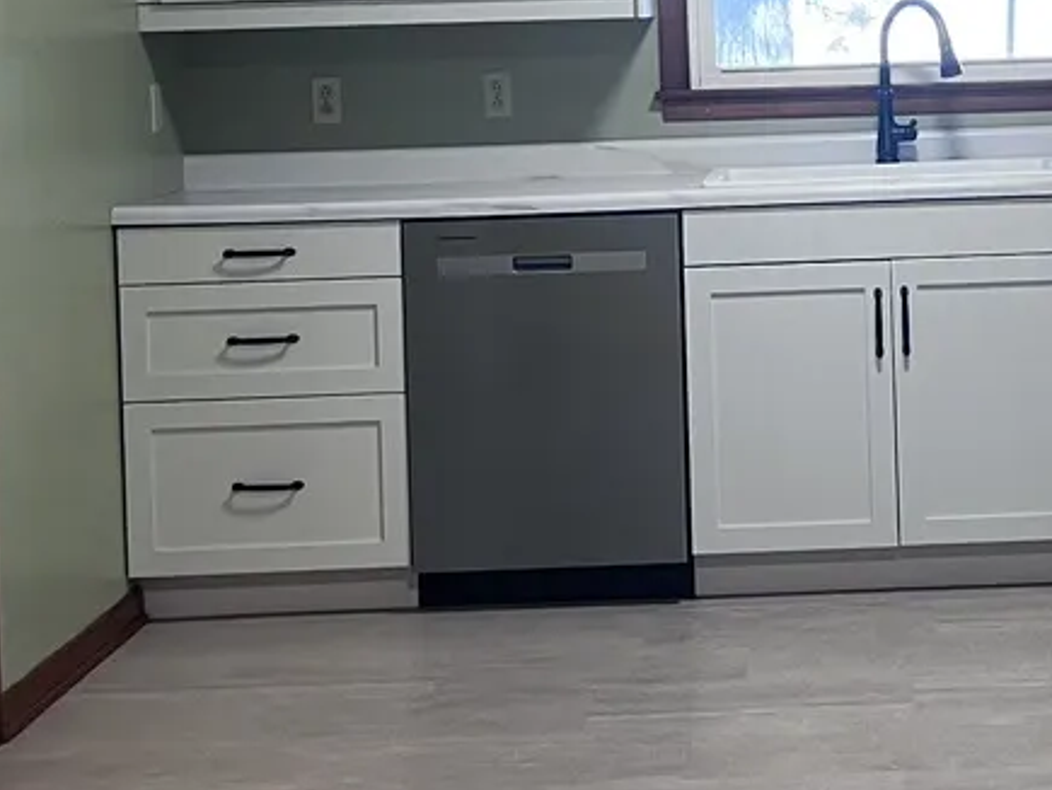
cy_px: 72
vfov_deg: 16.9
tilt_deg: -2.9
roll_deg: +1.6
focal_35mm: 86
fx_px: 2616
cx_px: 938
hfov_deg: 22.2
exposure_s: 1/60
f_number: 1.5
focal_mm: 5.7
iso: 100
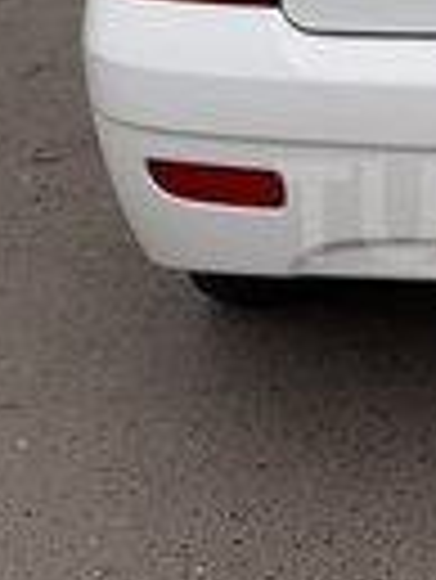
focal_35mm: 104
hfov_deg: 13.5
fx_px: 1744
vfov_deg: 18.8
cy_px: 211
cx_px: 620
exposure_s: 1/1236
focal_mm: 3.6
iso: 40
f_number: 1.9
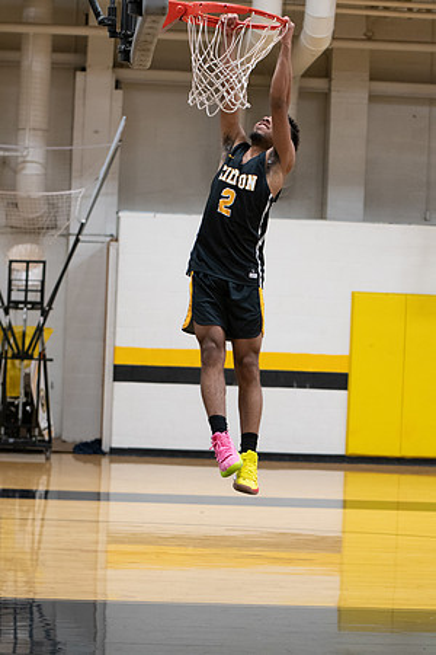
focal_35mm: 105
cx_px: 218
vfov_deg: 19.5
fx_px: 1907
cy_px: 328
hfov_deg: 13.0
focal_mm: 70
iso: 2000
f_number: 2.8
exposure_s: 1/200
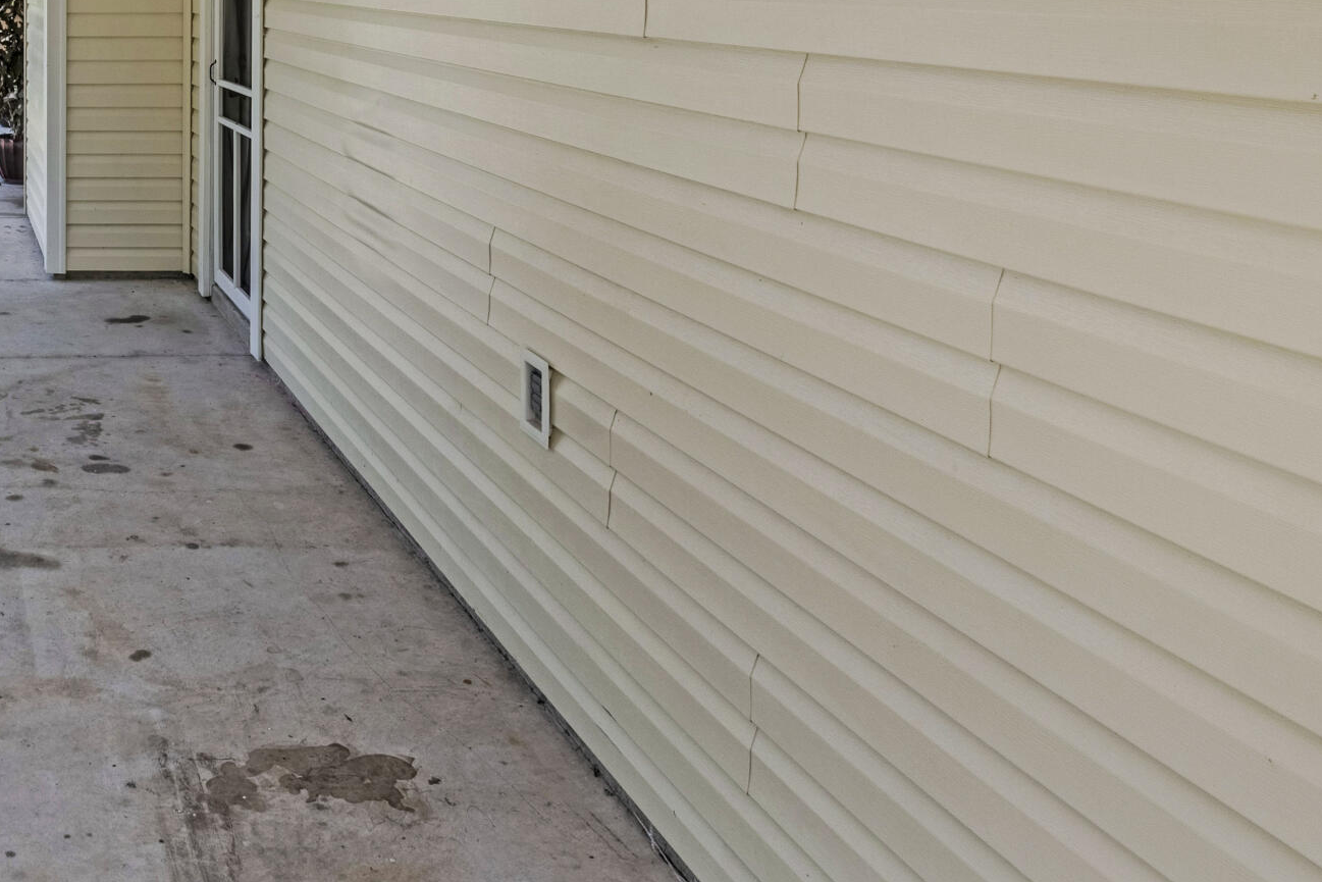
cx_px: -71
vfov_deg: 32.2
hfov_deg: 41.9
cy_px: 2
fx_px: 1401
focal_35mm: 38
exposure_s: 1/2500
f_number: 9
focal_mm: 11
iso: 250
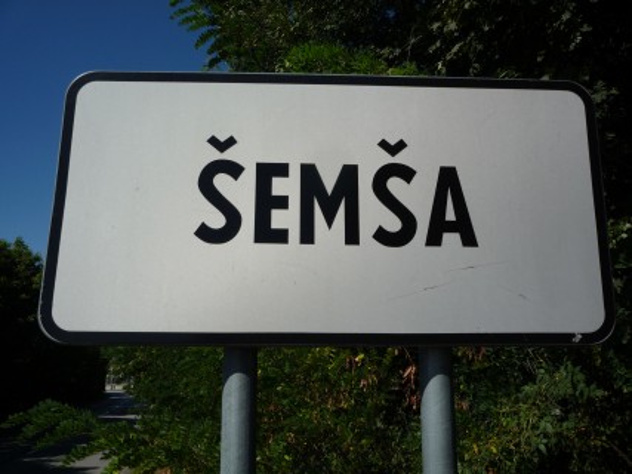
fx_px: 548
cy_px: 237
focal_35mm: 30
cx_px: 316
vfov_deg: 46.8
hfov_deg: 60.0
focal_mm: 5.2
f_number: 5.6
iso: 100
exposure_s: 1/800
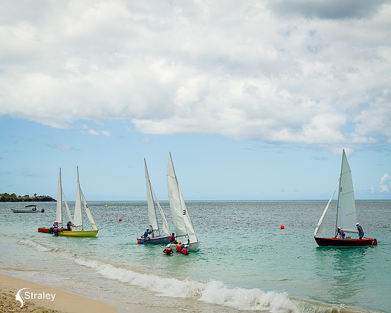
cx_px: 192
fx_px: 615
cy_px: 157
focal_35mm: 53
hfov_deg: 35.3
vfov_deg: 28.5
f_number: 6.3
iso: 64
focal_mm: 46
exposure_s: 1/320
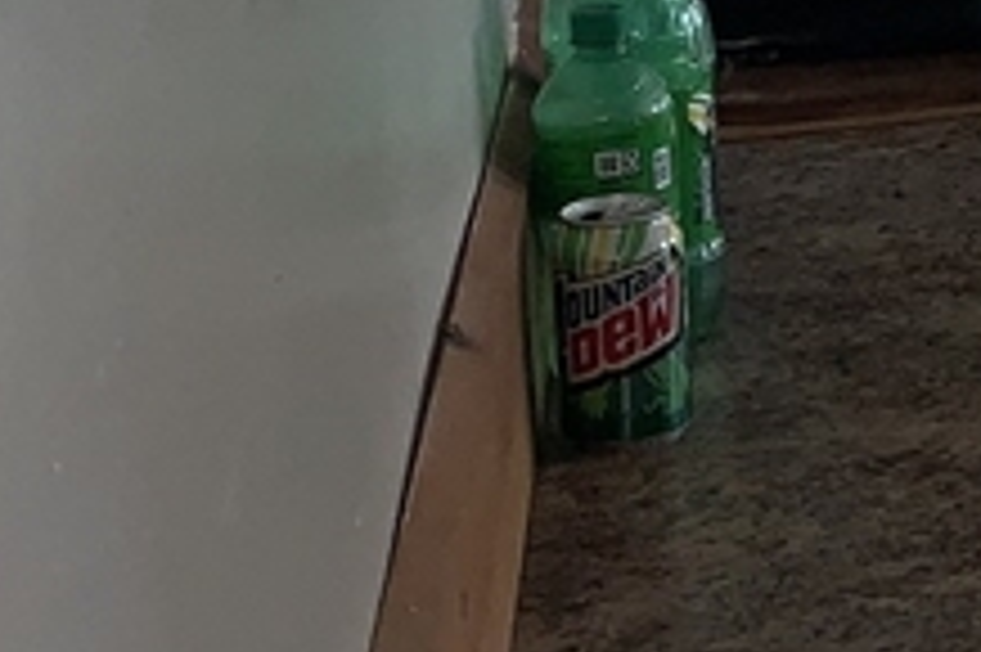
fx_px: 3458
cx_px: 1840
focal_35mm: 127
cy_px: -229
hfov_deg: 14.1
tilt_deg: -8.9
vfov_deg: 10.5
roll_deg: +1.6
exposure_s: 1/172
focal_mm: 4.25
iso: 25
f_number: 1.8
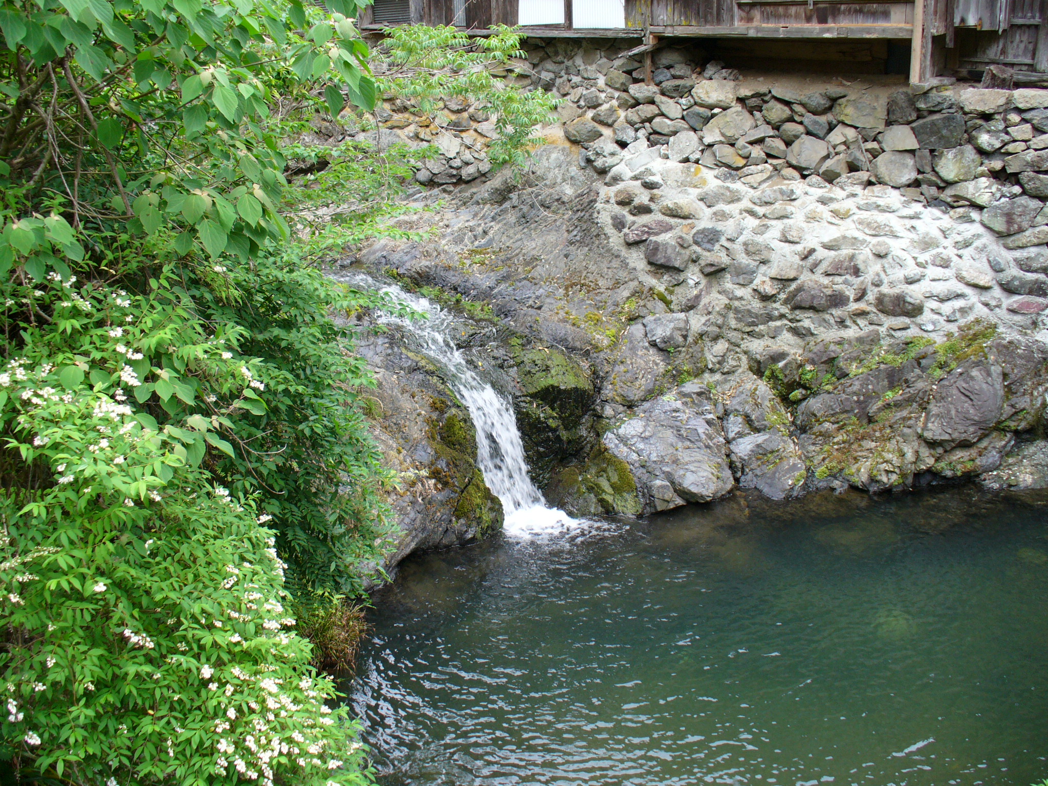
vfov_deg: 38.7
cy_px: 393
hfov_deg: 50.1
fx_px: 1120
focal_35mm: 37
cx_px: 524
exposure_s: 1/80
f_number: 2.8
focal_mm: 6.1
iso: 80
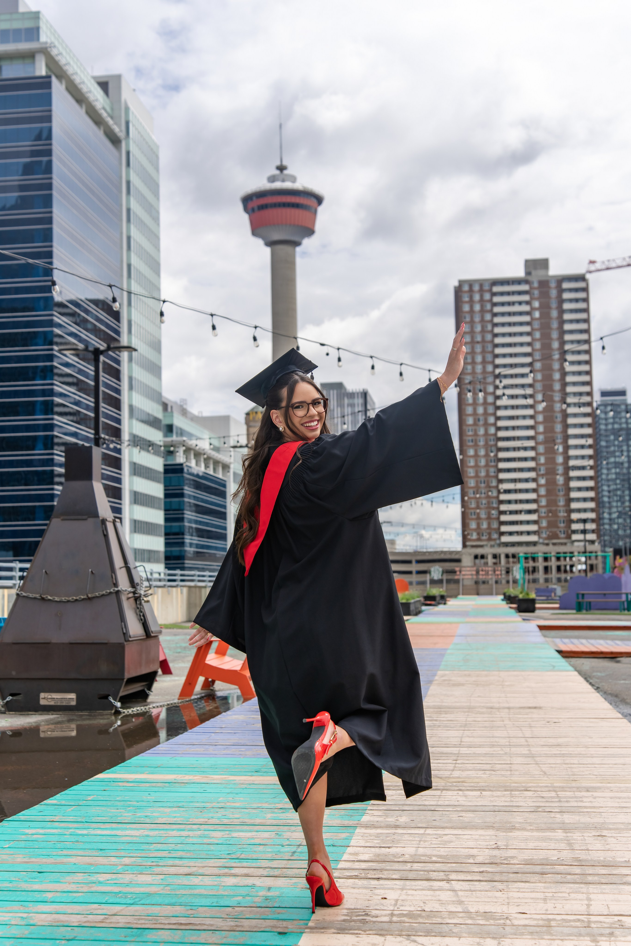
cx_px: 316
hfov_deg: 30.5
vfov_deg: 44.5
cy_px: 473
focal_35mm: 44
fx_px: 1157
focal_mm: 44
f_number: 4.5
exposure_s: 1/1000
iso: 100
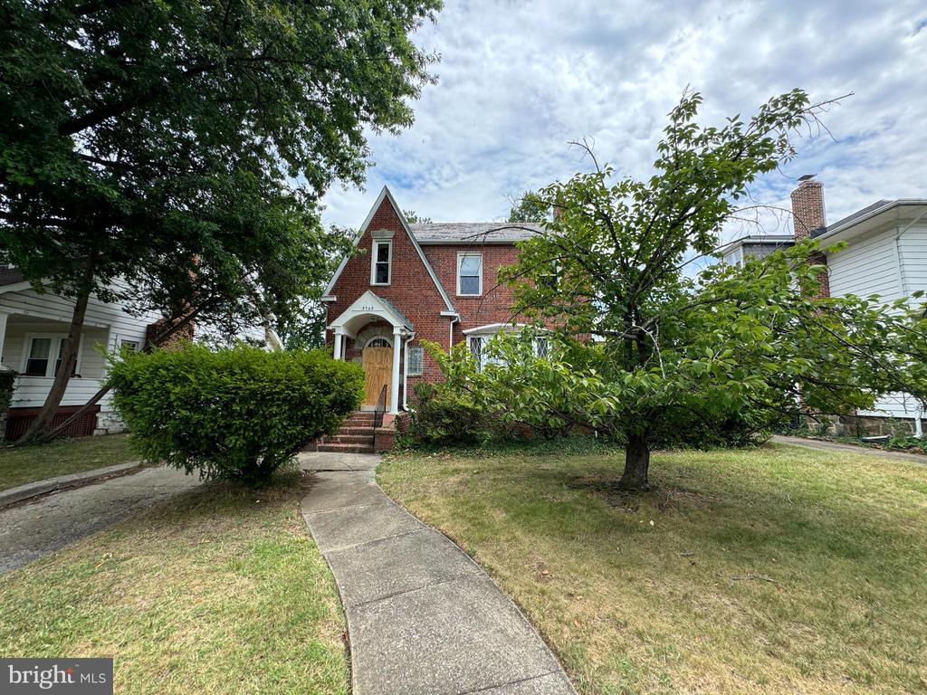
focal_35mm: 14
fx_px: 375
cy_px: 348
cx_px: 464
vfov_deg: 85.7
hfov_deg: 102.1
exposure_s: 1/388
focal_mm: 2.22
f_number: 2.2
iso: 40
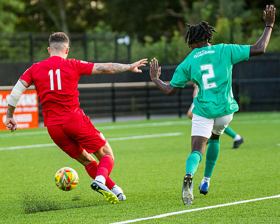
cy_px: 116
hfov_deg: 7.4
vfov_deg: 6.0
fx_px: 2151
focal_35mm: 260
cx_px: 103
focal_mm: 140
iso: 1250
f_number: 2.8
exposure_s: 1/1000
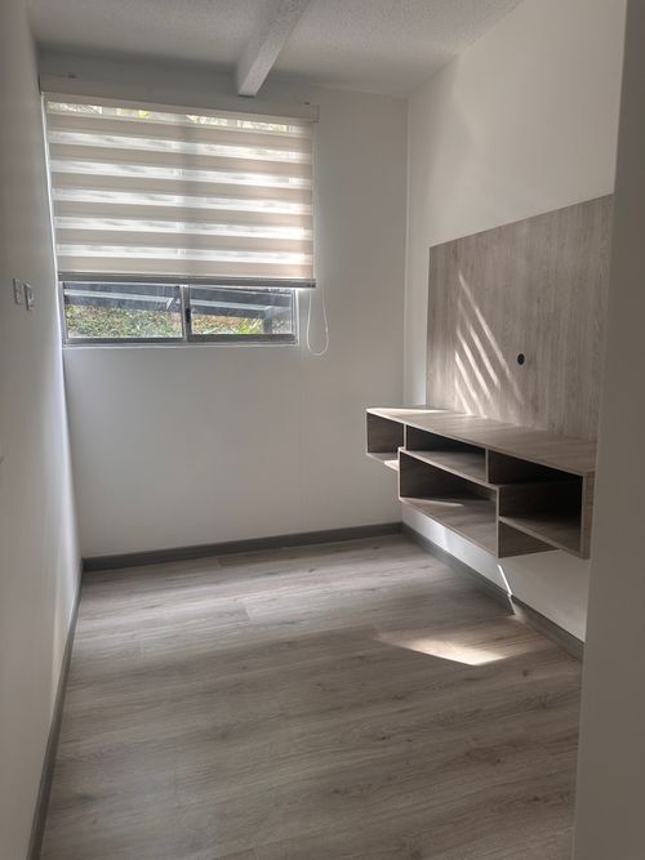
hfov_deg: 56.8
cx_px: 322
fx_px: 596
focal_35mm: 24
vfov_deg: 71.6
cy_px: 430
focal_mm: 6.86
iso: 100
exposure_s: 1/121
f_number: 1.78
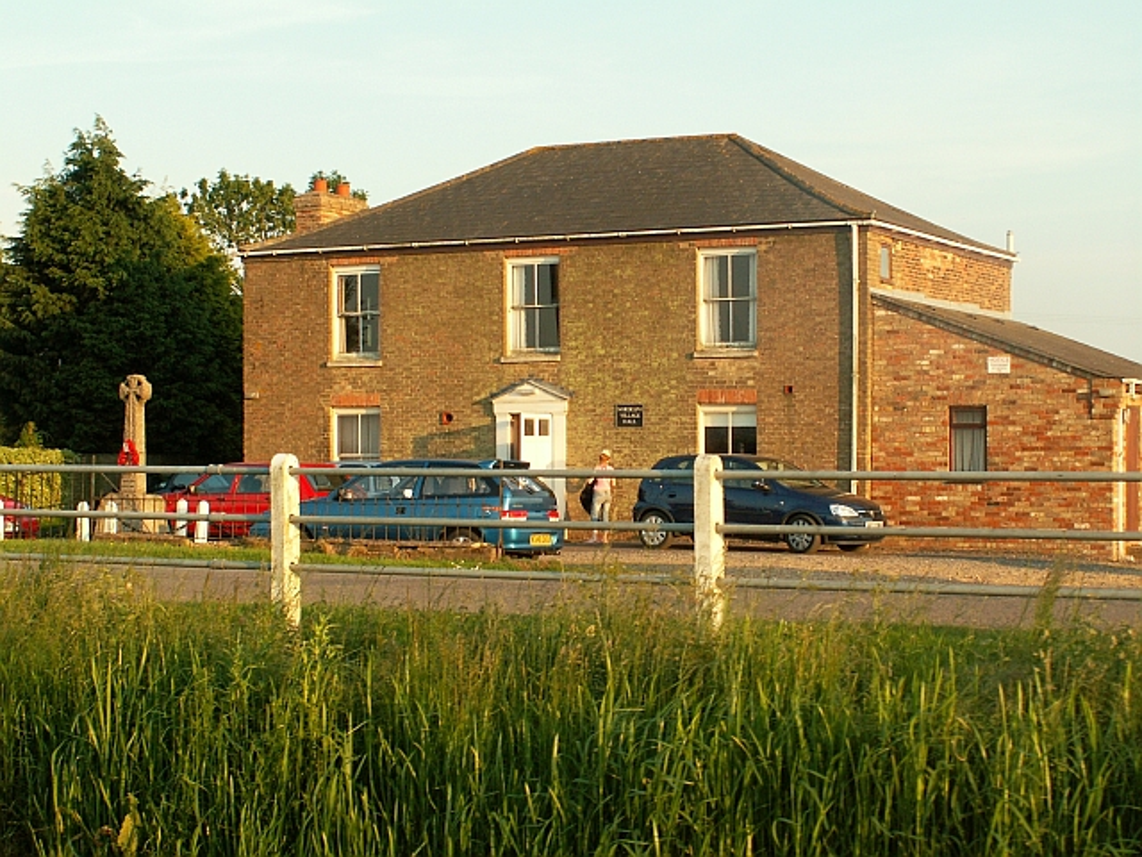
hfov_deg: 30.3
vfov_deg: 22.9
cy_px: 428
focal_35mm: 64
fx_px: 2111
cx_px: 571
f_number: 5
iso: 50
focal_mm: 10.72
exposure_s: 1/100
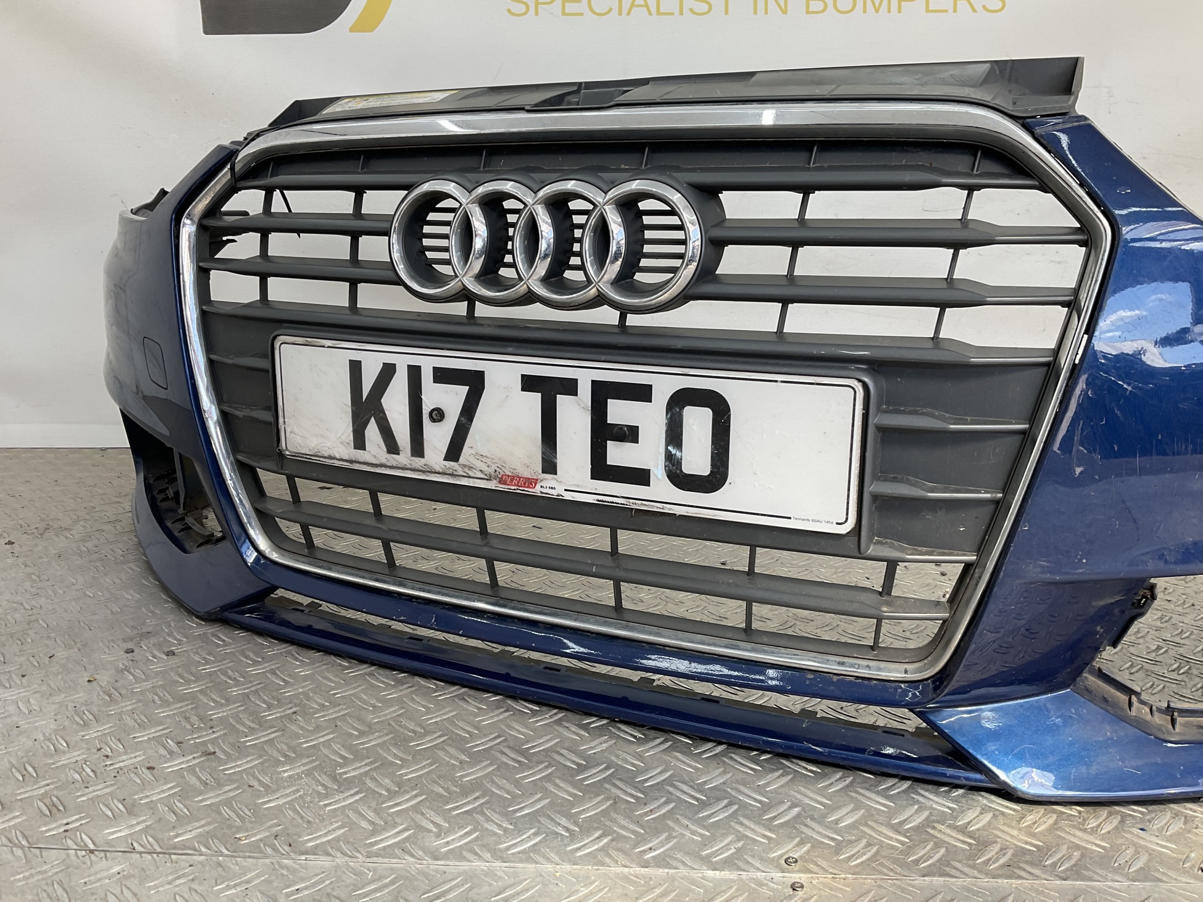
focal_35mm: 30
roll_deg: -3.1
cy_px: 448
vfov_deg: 46.8
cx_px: 612
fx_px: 1043
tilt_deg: -12.8
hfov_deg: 60.0
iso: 16
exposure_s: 1/118
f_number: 1.8
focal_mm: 3
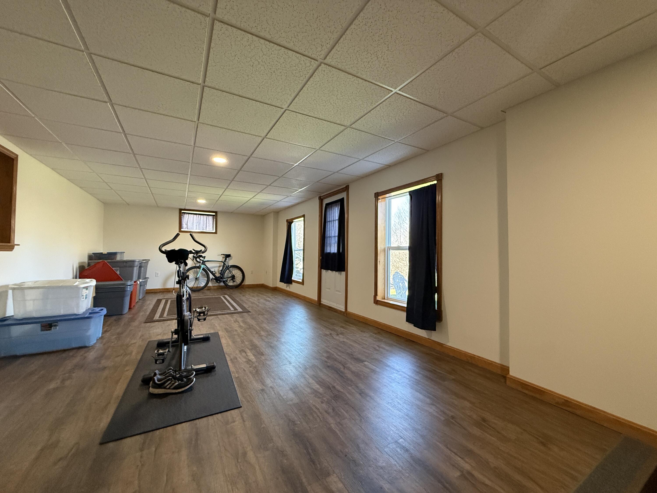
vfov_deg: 85.7
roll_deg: -0.2
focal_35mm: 14
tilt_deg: +1.2
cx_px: 328
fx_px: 266
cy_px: 246
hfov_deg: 102.1
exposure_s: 1/120
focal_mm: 2.22
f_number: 2.2
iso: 640
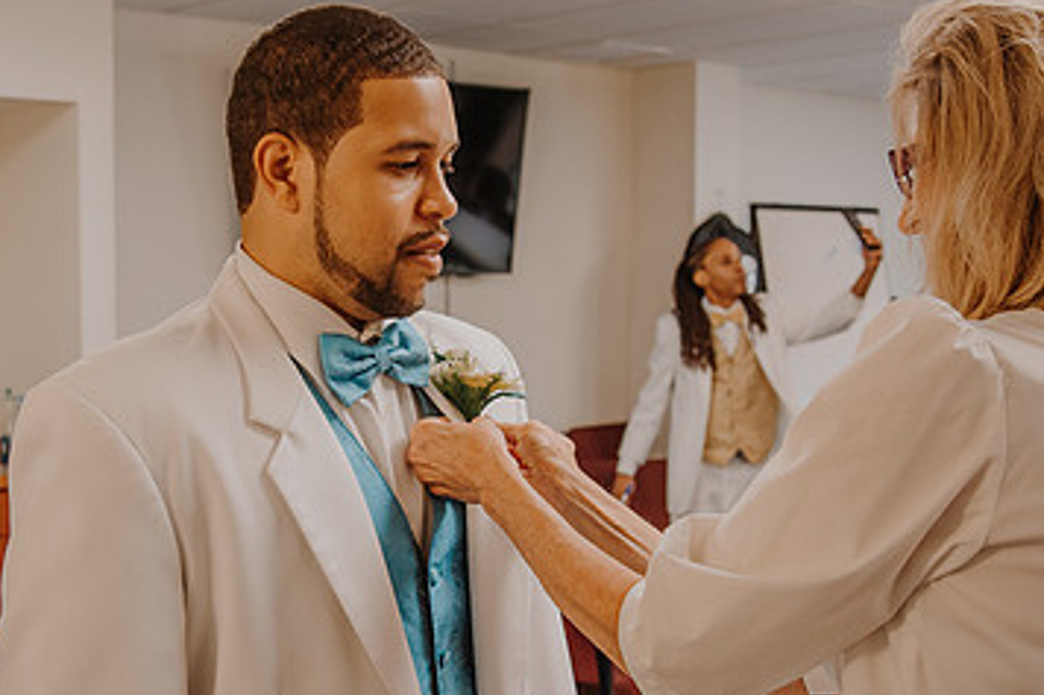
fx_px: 1681
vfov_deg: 23.4
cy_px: 369
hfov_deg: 34.3
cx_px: 383
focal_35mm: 58
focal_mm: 30
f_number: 4
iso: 720
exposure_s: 1/60
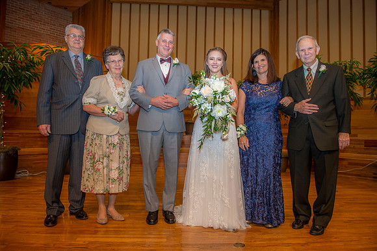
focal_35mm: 26
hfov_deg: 69.4
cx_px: 188
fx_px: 272
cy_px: 126
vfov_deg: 49.5
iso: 640
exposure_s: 1/125
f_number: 4
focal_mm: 26
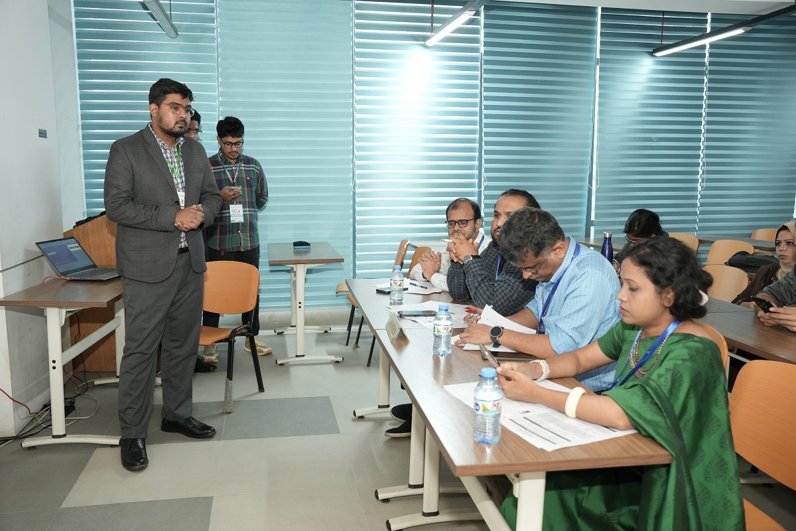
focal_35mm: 31
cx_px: 398
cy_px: 266
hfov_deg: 59.8
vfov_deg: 42.0
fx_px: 692
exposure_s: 1/160
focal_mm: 31.3
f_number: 4
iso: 2000
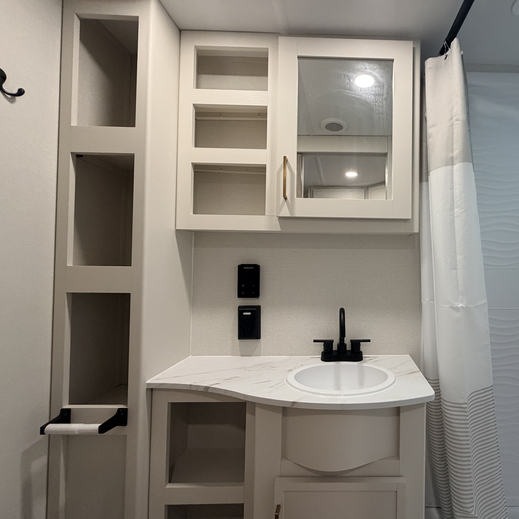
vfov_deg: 84.0
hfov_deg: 80.7
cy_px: 262
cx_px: 353
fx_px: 288
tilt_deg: +0.8
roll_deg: +0.5
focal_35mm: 17
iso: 320
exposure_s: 1/121
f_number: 2.2
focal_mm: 2.22
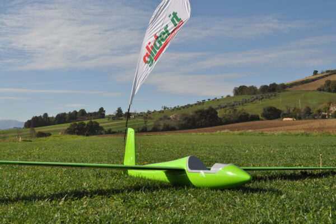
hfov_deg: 41.1
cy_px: 112
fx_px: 448
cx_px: 168
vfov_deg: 28.0
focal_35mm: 48
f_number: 10
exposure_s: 1/400
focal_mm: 32
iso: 250
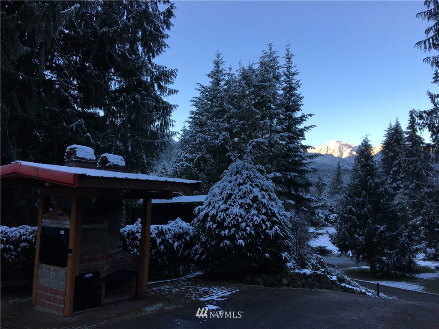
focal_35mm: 29
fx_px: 368
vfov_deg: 48.2
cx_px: 220
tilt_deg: +7.9
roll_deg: -0.2
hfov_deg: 61.7
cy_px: 164
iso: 25
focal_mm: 4.15
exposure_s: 1/182
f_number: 2.2
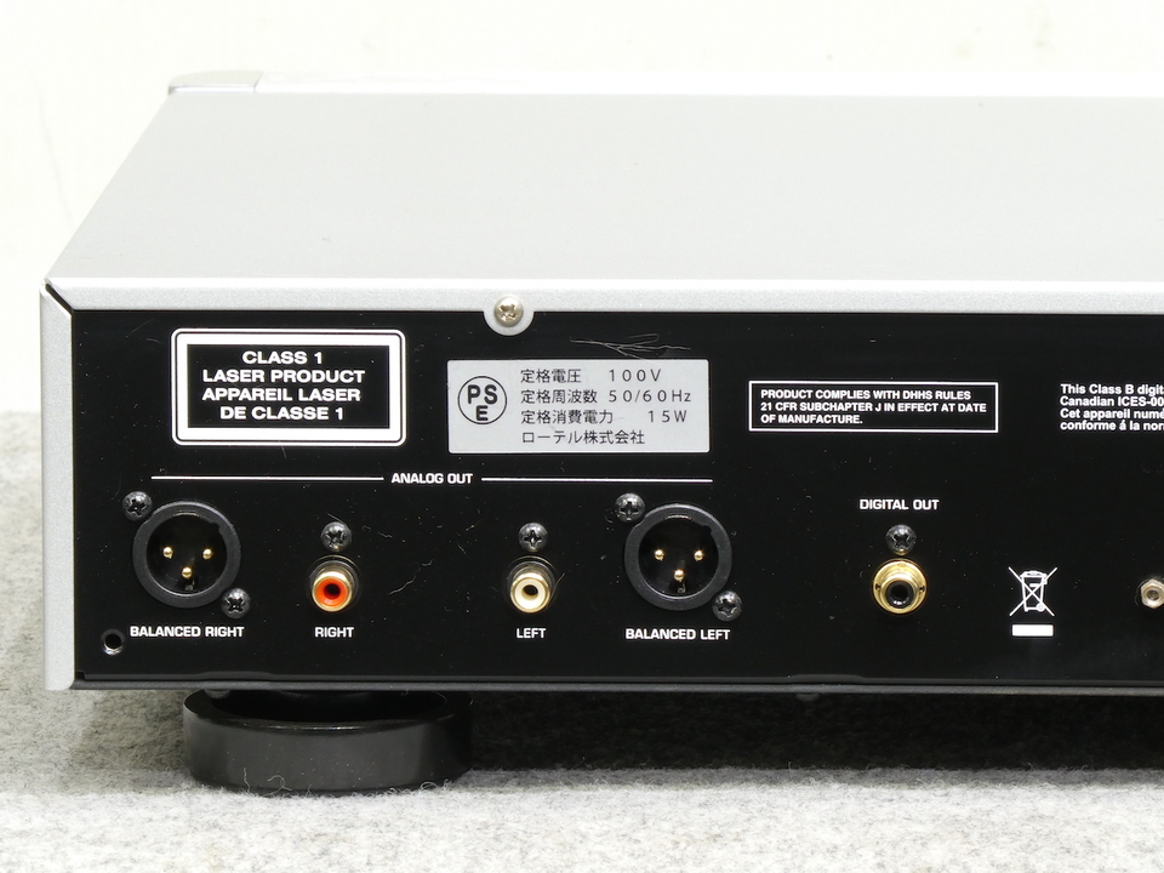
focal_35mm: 347
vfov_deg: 4.3
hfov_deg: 5.7
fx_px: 11668
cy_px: 436
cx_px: 582
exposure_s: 1/2
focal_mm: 62.1
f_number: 7.1
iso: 200
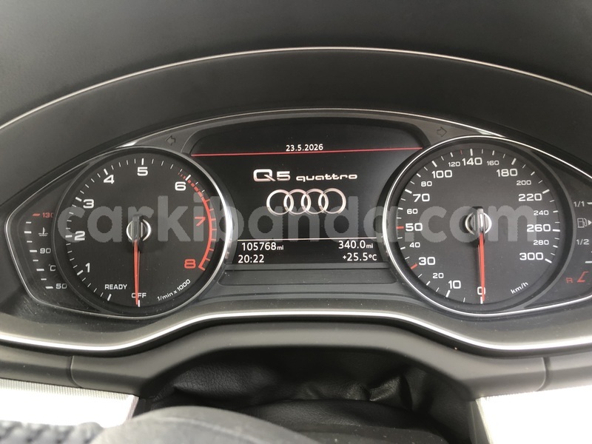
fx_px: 479
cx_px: 296
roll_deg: +4.3
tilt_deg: -9.4
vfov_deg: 49.7
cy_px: 222
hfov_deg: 63.4
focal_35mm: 28
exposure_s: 1/17
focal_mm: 3.99
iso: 40
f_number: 1.8
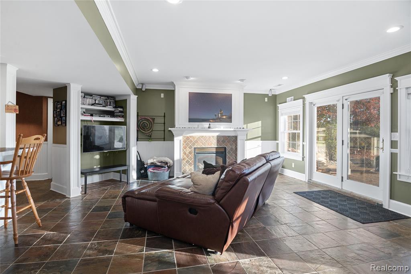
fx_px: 343
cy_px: 137
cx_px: 206
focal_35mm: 30
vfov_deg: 43.6
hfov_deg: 61.9
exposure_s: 1/13
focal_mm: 30
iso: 320
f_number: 9
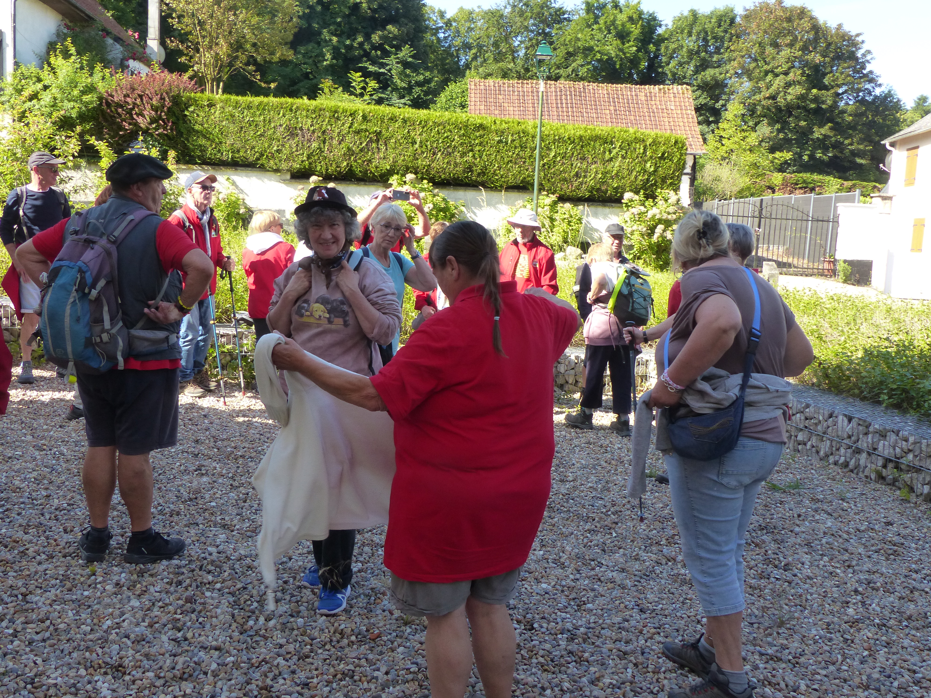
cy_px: 349
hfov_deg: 55.4
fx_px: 888
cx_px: 466
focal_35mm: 33
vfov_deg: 42.9
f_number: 4
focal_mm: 5.9
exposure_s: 1/250
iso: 200
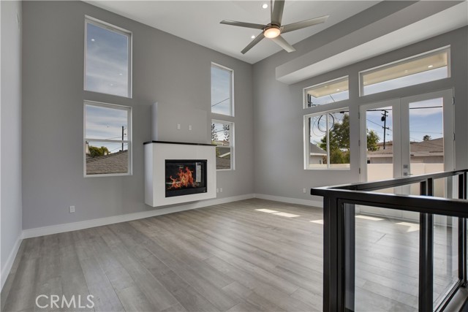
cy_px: 156
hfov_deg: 100.4
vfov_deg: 77.4
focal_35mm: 15
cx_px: 234
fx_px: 195
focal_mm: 10
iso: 400
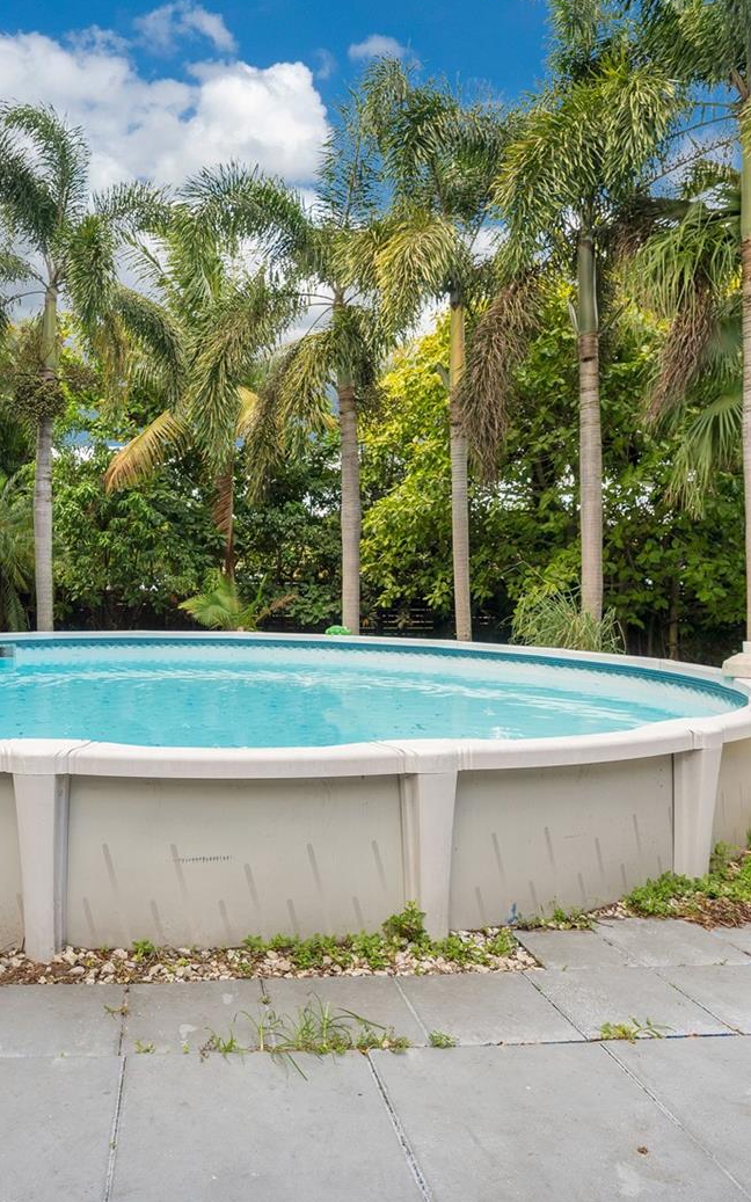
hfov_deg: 50.6
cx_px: 202
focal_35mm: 23
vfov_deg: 76.5
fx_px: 762
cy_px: 600
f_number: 4.5
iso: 100
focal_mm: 14.8
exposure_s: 1/160
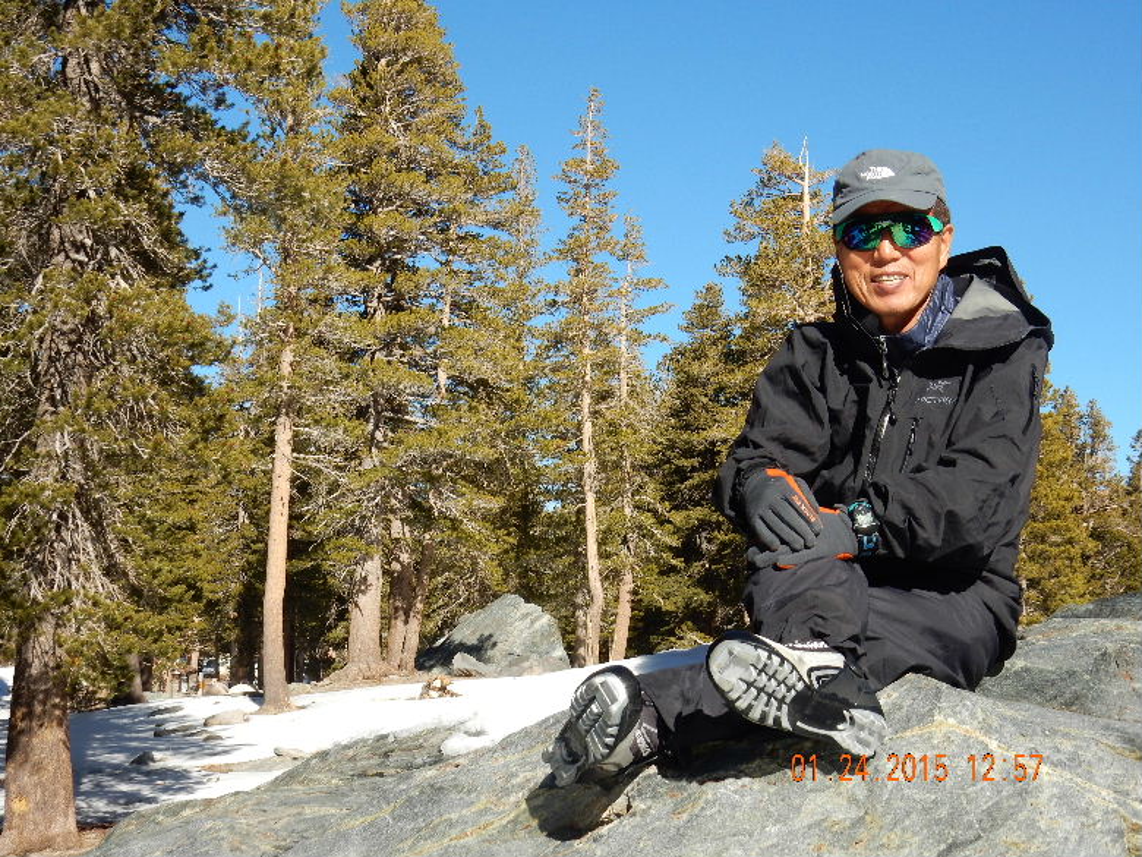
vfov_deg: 24.4
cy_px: 428
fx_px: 1979
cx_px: 571
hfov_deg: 32.2
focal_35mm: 60
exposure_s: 1/800
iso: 125
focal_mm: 10.7
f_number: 4.5
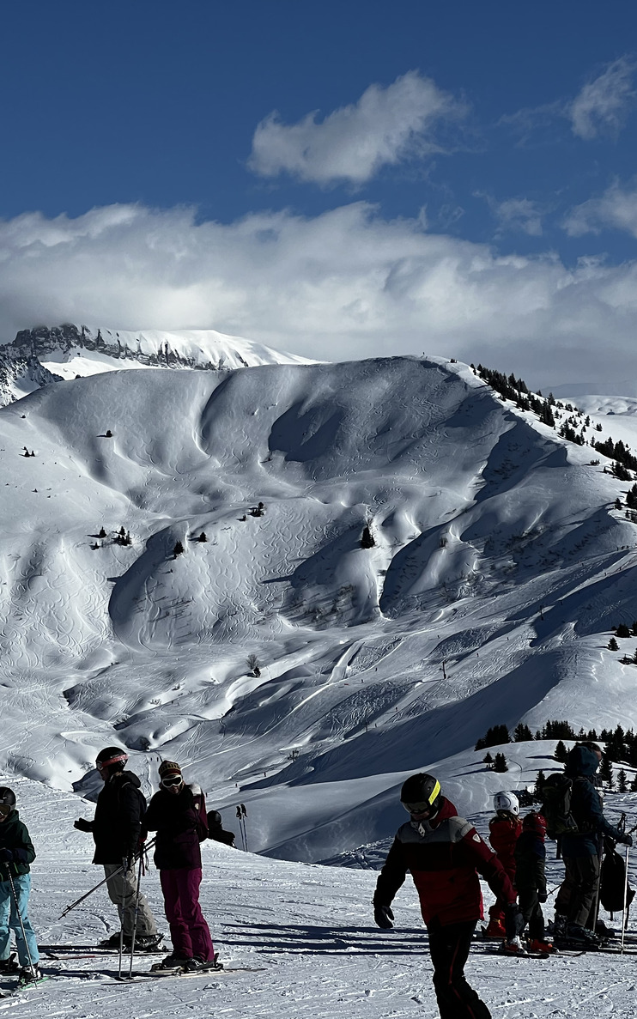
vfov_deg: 18.9
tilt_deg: +0.5
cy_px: 514
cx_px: 76
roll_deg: +1.6
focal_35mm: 110
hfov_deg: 11.8
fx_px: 3055
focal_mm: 9
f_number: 2.8
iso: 32
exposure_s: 1/2660
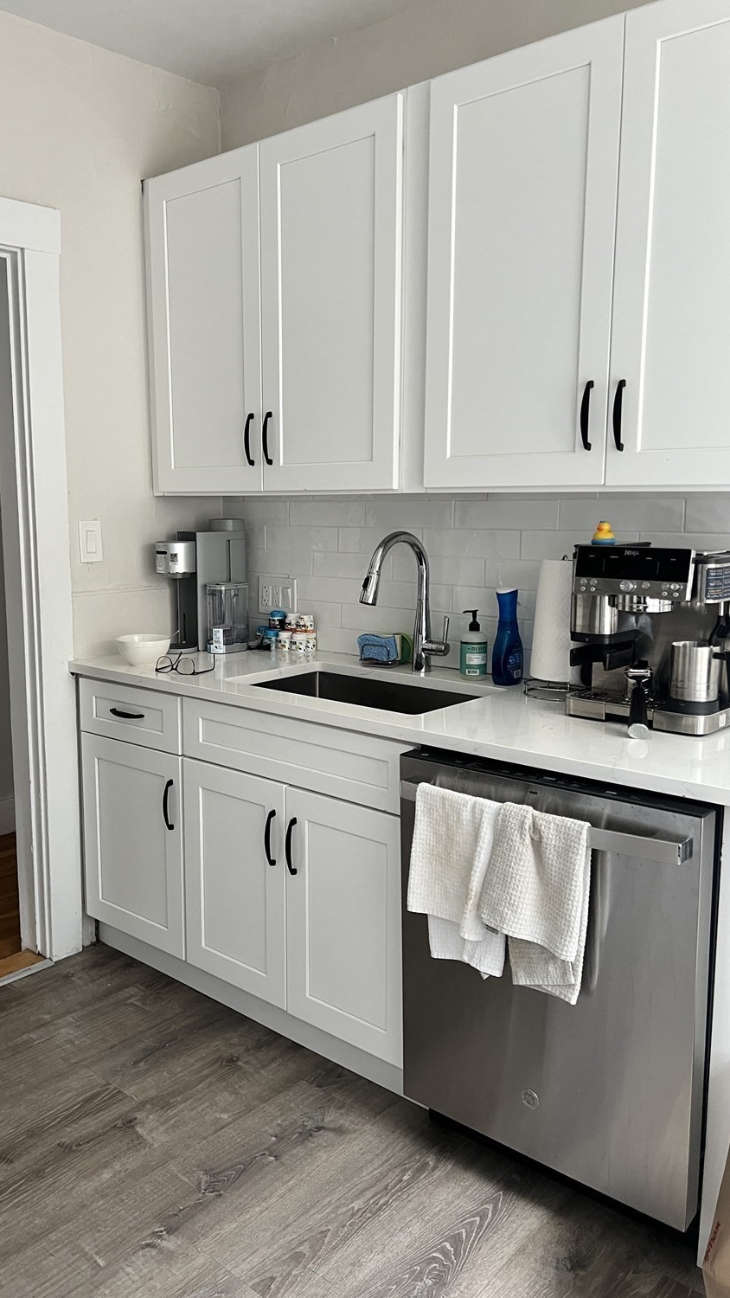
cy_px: 656
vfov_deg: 66.1
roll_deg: +1.2
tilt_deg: -7.9
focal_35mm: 29
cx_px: 254
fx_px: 998
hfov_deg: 39.8
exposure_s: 1/60
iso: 200
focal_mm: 5.7
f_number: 1.5
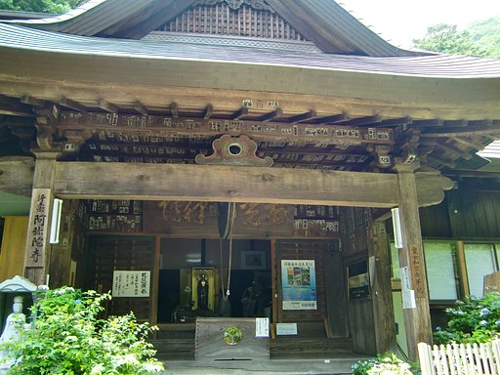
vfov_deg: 42.9
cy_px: 188
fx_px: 477
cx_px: 250
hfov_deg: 55.4
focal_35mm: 33
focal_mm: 5.8
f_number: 2.7
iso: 100
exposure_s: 1/125
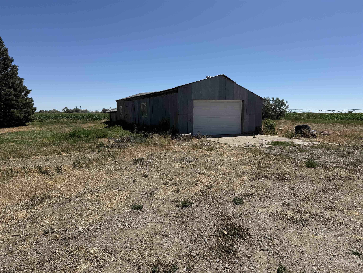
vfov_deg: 56.8
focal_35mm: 24
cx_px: 182
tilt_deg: -6.4
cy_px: 136
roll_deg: -0.1
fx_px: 252
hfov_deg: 71.6
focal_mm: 6.76
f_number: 1.78
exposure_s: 1/7353
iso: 80
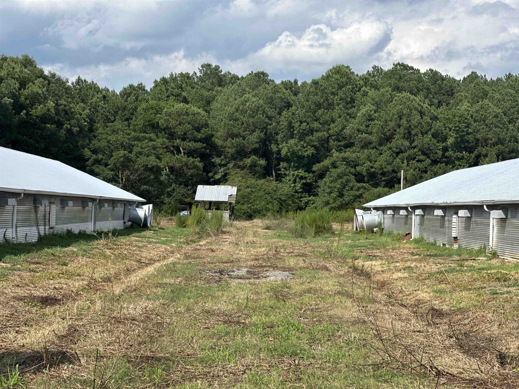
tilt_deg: +1.7
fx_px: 1154
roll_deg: -1.6
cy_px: 194
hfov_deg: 25.3
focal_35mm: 77
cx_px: 260
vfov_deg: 19.1
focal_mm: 9
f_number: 2.8
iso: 32
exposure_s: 1/619
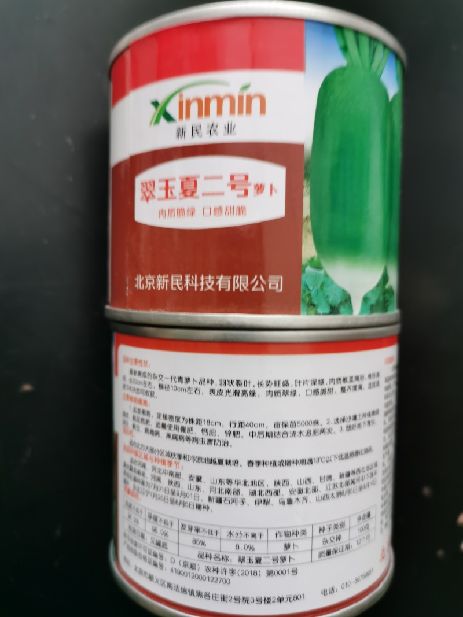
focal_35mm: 27
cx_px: 232
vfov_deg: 65.3
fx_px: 482
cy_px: 308
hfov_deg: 51.3
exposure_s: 1/33.3
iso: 400
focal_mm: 5.58
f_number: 1.8
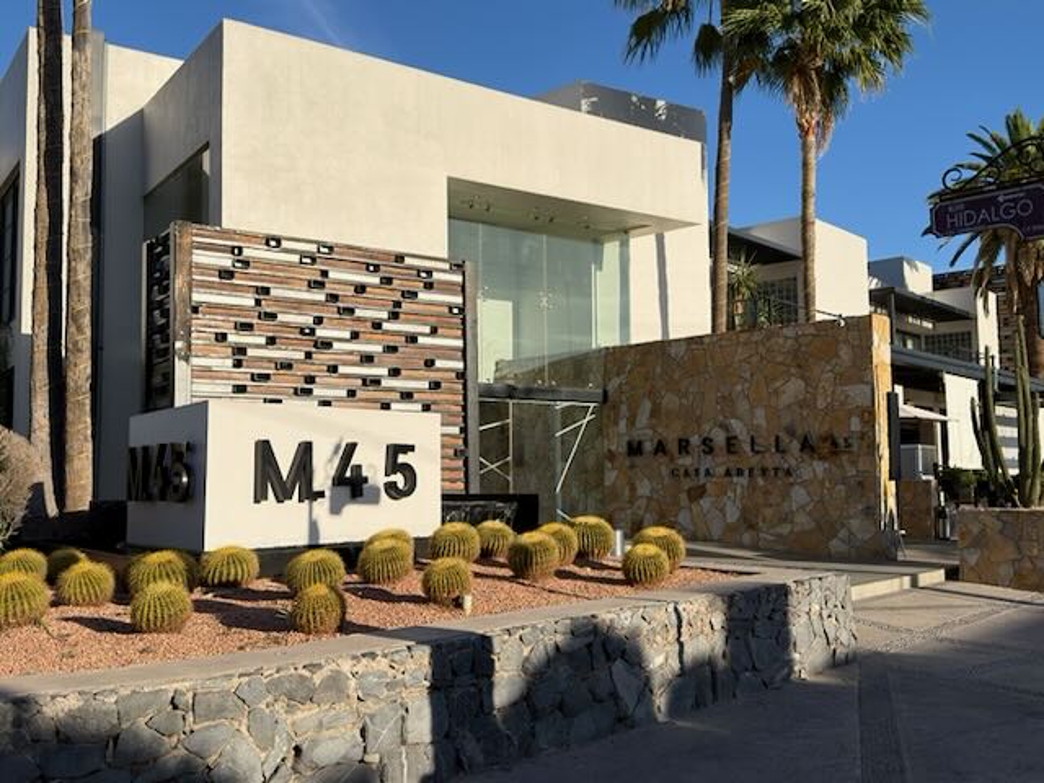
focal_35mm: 35
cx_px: 522
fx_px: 1056
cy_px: 392
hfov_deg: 52.6
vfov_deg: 40.7
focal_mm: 6.76
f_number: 1.78
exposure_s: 1/5882
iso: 64
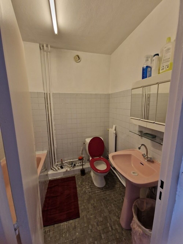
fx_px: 92
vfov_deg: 106.2
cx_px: 92
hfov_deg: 89.9
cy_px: 122
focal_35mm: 13
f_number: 2.2
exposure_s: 1/50
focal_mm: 2.2
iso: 200
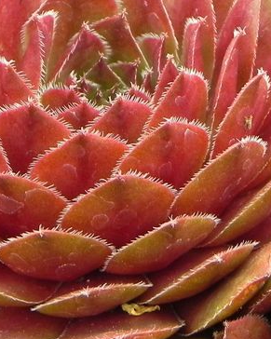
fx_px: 3490
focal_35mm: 348
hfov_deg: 4.4
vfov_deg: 5.6
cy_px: 179
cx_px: 216
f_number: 5
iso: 160
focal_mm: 28.8
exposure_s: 1/100
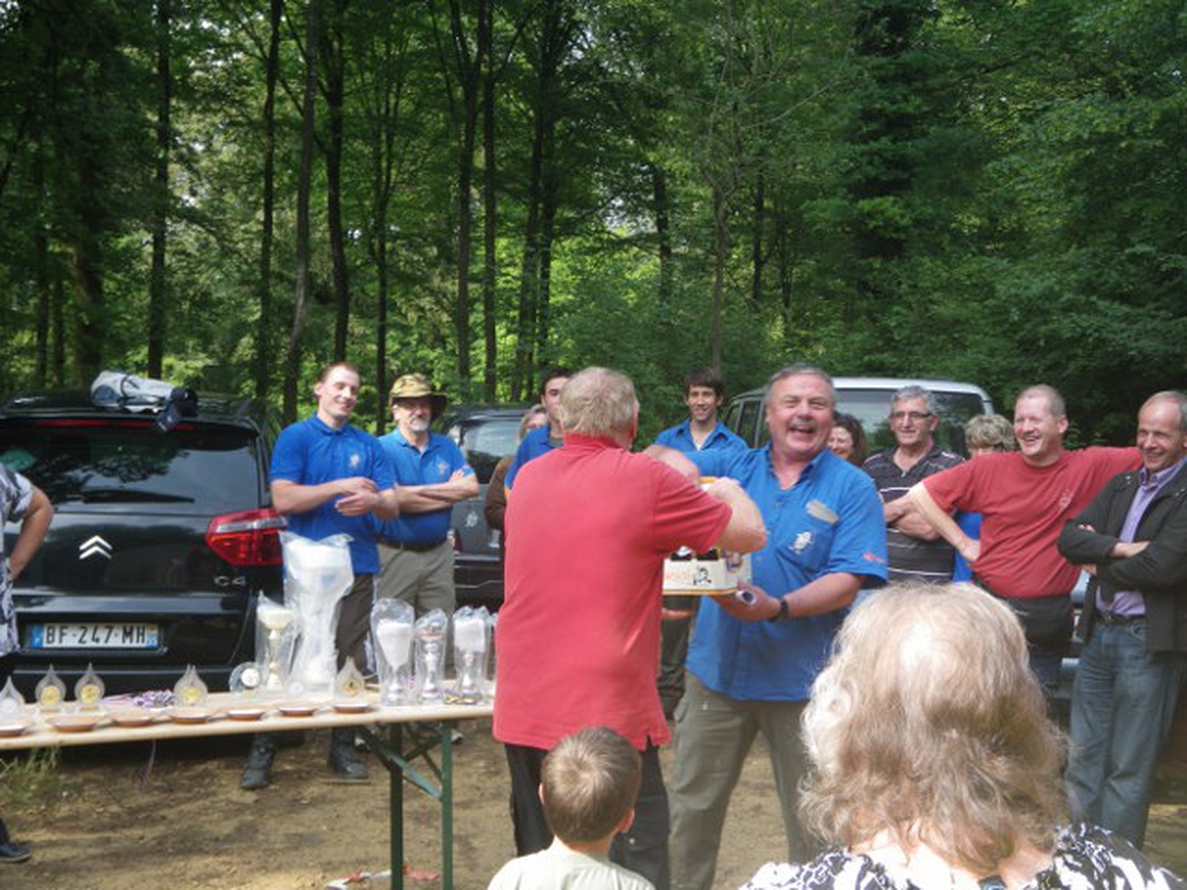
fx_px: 1749
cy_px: 445
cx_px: 594
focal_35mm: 51
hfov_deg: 37.5
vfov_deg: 28.6
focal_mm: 9.1
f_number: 4.4
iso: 64
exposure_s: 1/80
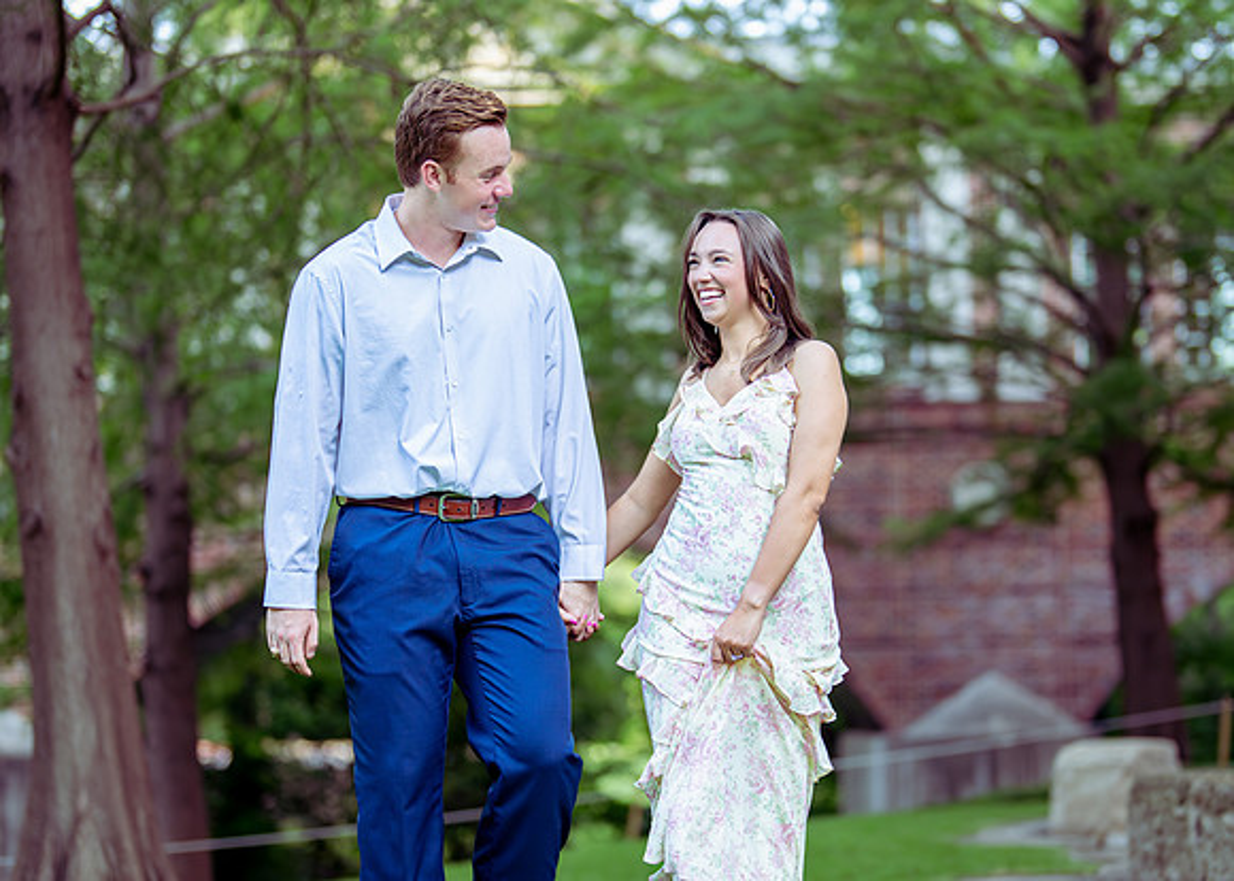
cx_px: 691
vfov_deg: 17.2
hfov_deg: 24.0
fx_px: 2904
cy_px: 504
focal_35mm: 83
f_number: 1.2
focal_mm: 50
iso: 500
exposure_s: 1/1000
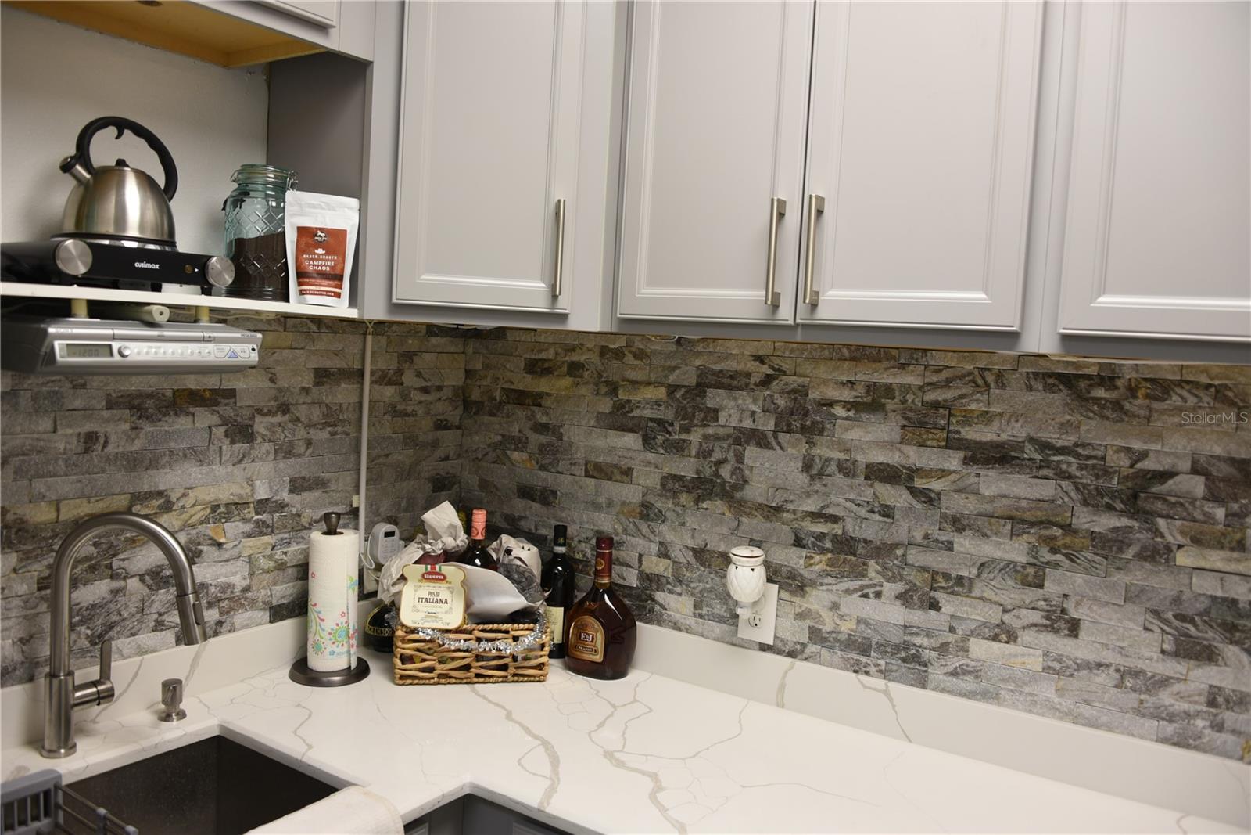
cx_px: 626
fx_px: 973
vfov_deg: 46.4
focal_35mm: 28
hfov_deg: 65.5
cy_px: 418
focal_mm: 28
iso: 500
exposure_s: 1/80
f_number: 4
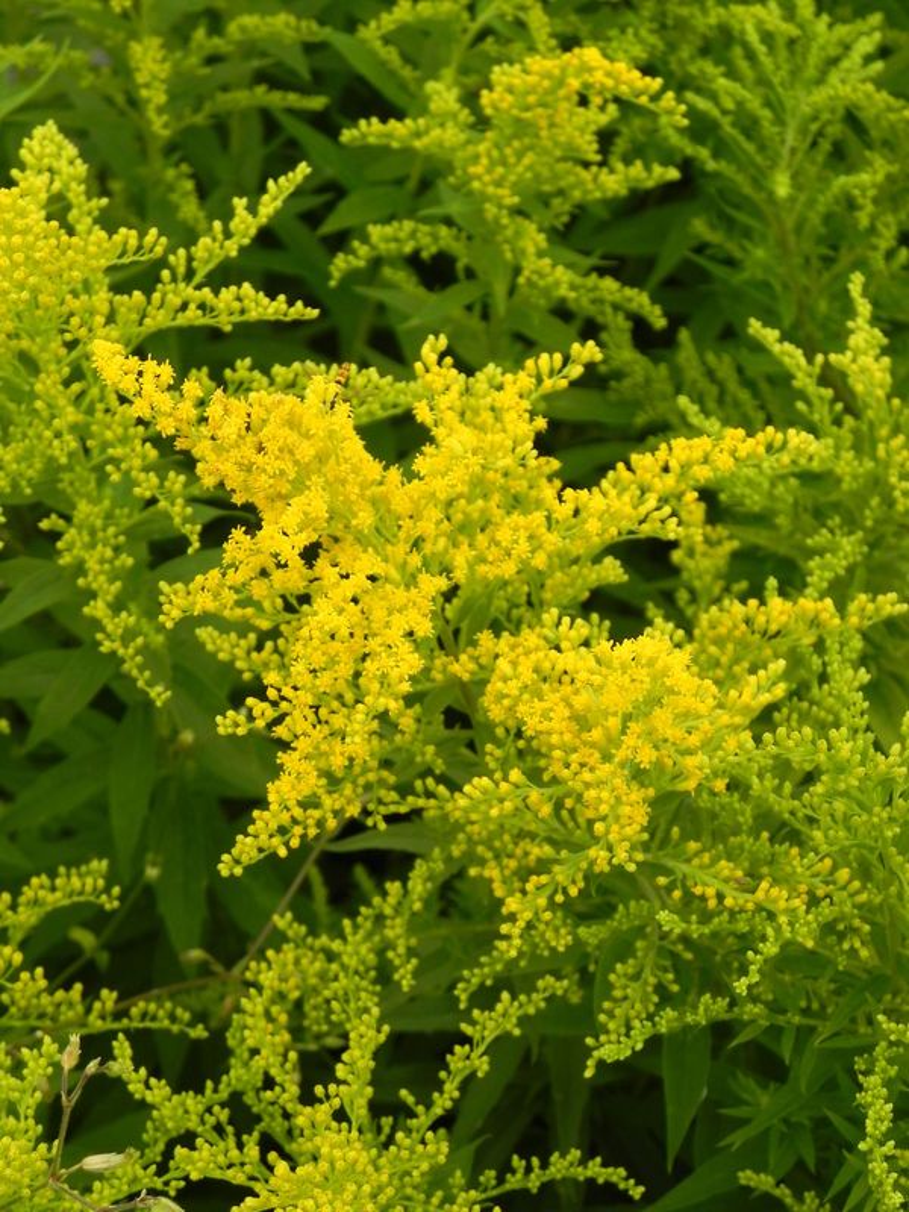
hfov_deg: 17.4
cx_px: 454
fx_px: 2976
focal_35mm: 85
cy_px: 606
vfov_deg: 23.0
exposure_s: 1/500
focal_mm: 15.1
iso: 160
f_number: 4.5
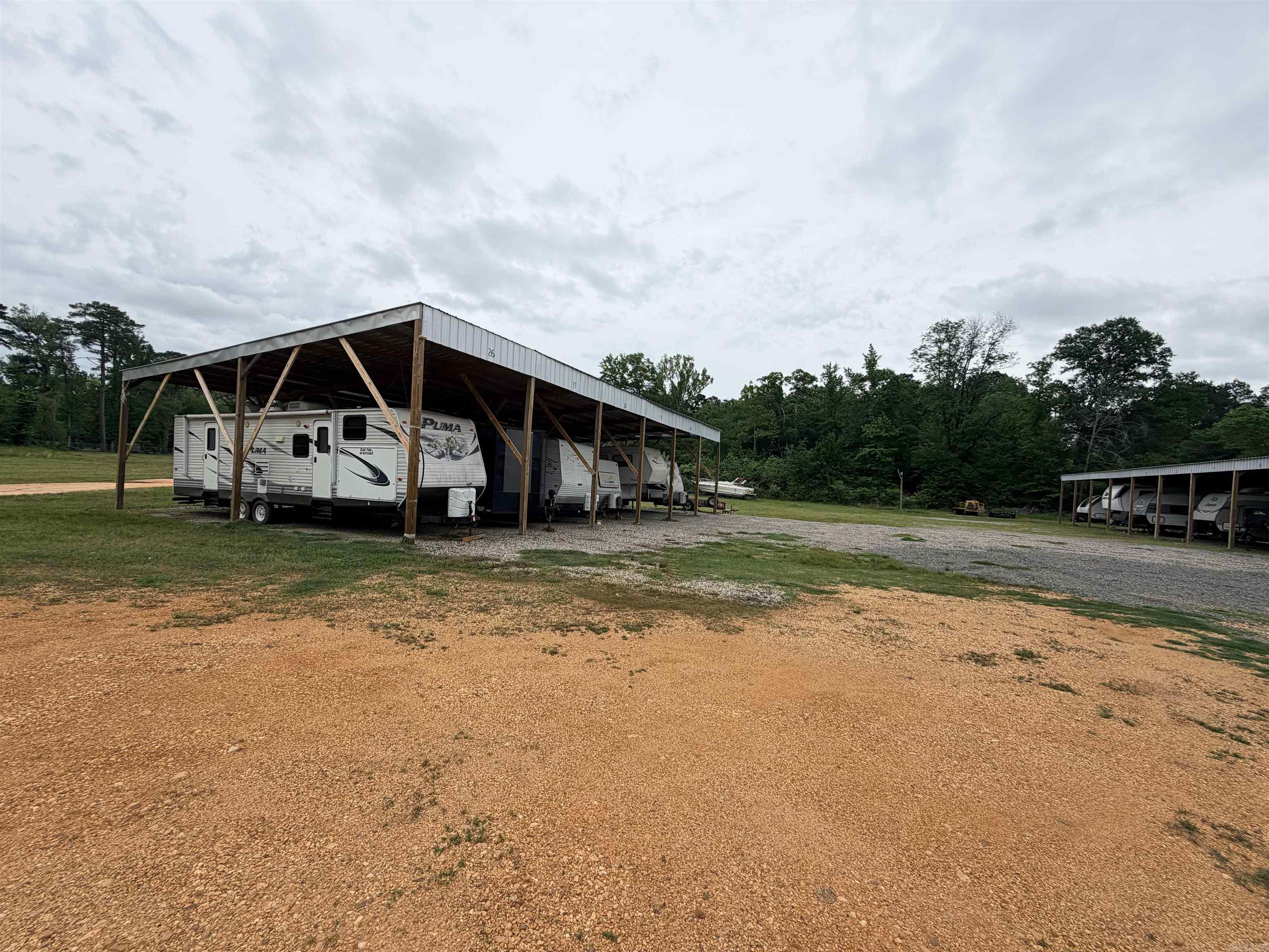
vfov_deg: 85.7
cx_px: 634
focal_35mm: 14
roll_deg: -4.2
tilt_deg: -0.1
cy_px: 476
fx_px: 513
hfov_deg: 102.1
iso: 20
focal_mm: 2.22
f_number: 2.2
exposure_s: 1/1399
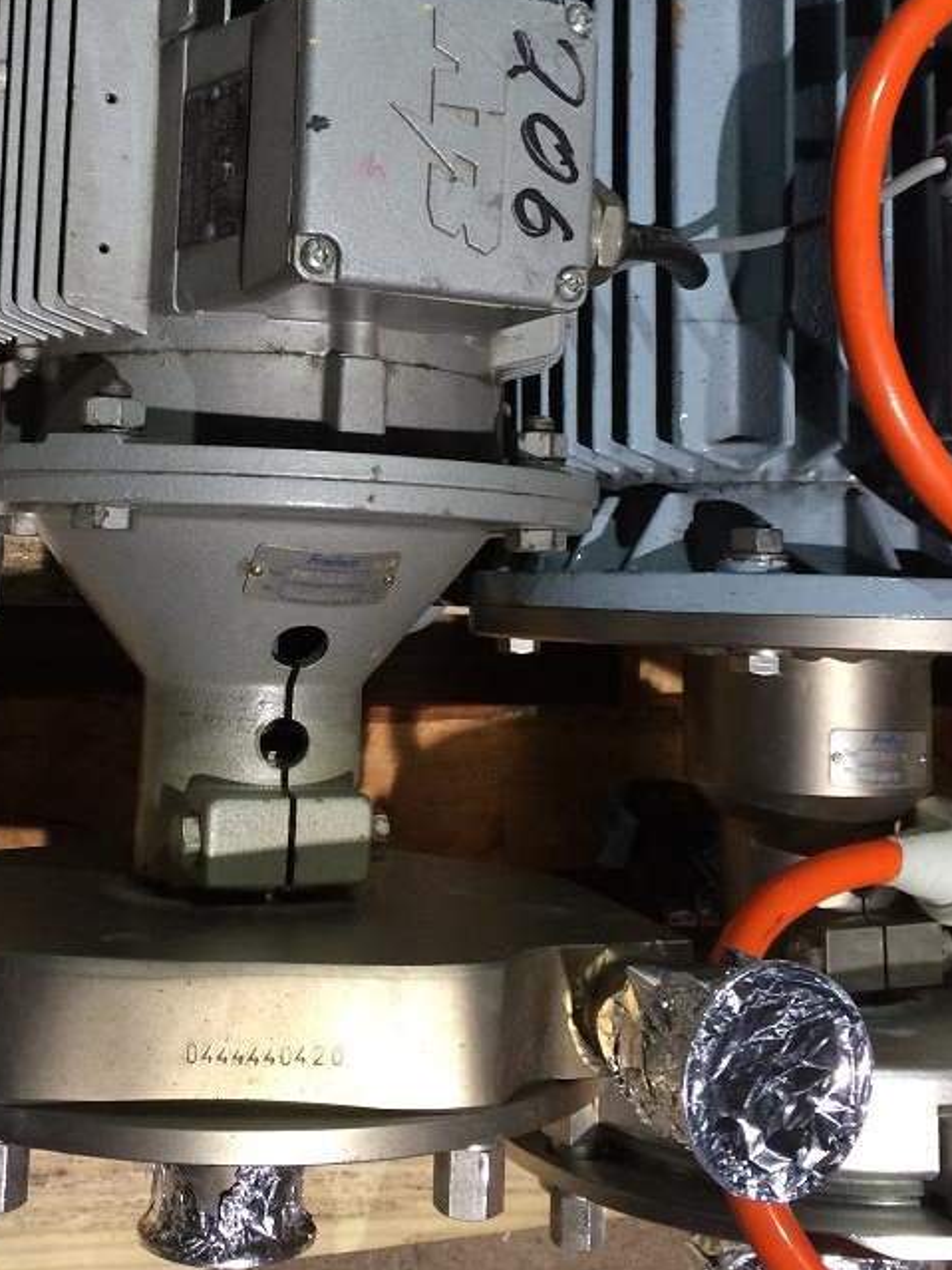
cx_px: 353
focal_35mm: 46
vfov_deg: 40.8
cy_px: 437
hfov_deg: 31.4
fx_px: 1687
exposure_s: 1/33
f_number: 2.2
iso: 200
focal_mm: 4.12
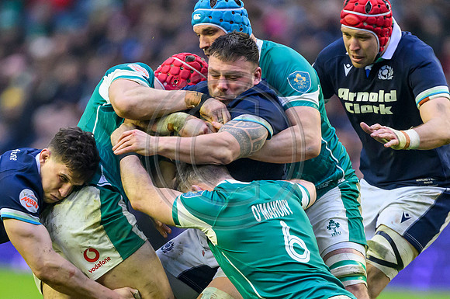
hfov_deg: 2.1
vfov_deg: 1.4
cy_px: 364
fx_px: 12182
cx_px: 208
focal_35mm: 976
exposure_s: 1/1600
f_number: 2.8
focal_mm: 400
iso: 4000
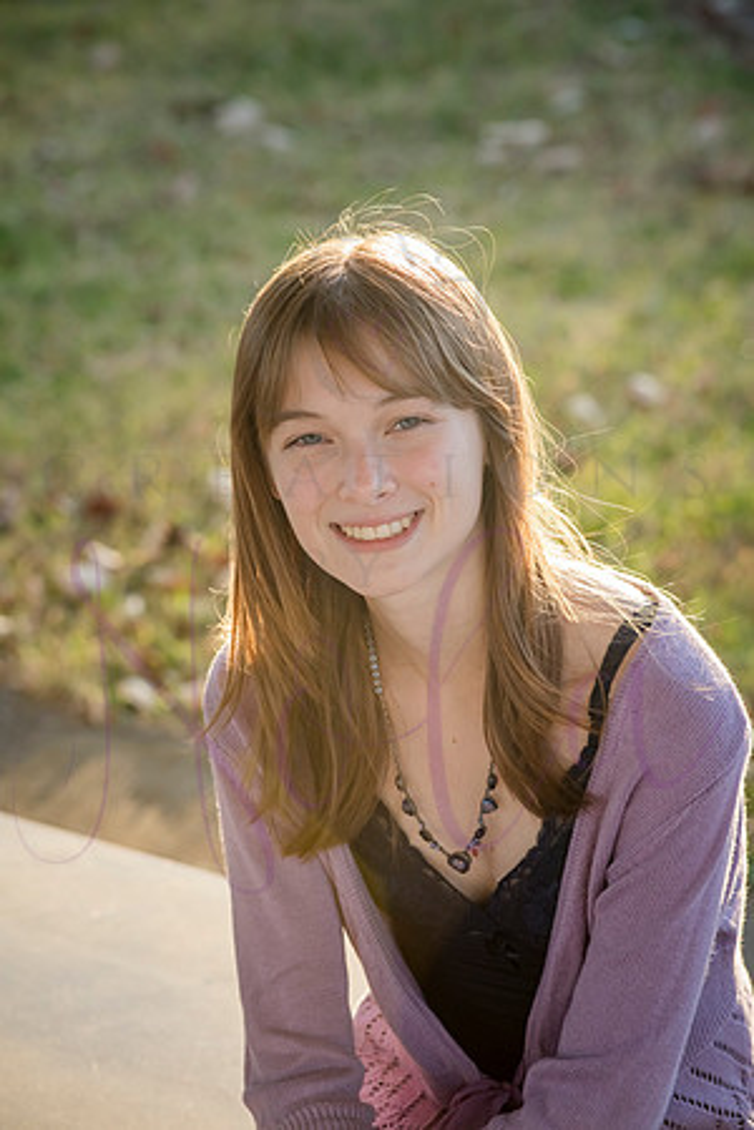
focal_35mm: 125
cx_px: 377
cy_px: 565
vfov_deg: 16.4
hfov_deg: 11.0
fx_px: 3927
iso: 800
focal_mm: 125
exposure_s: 1/400
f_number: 7.1
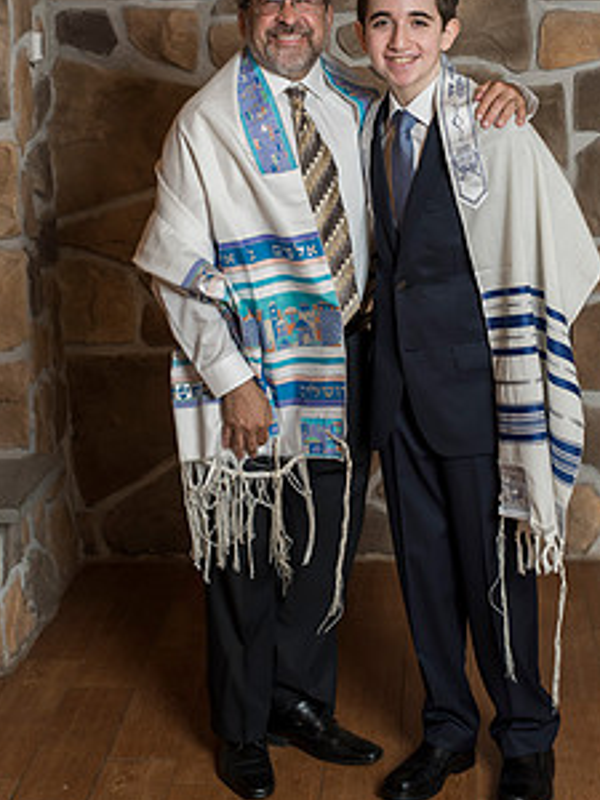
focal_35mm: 72
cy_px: 307
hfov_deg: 20.4
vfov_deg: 27.0
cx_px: 379
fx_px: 1664
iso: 800
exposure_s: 1/200
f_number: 4
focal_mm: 50
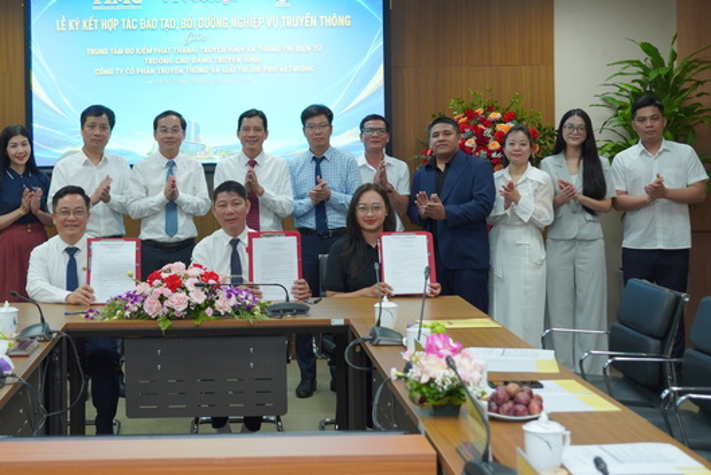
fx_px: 1225
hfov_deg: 32.1
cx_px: 230
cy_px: 153
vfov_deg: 21.8
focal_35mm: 62
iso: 500
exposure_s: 1/100
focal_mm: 27.4
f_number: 2.8
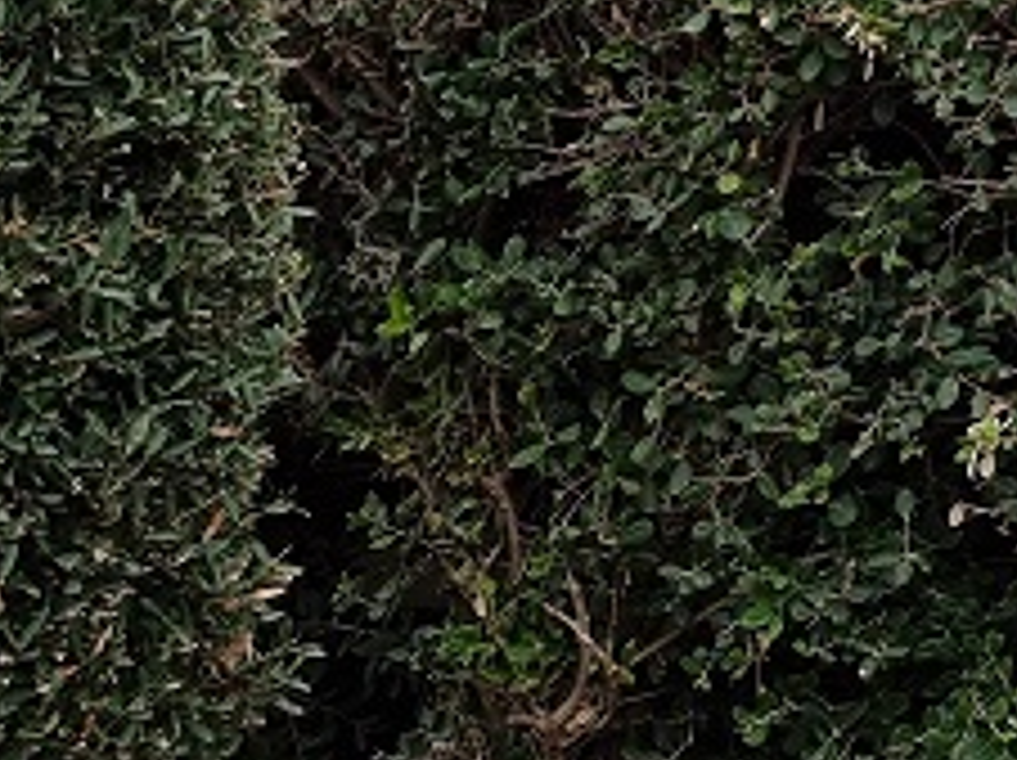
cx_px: 1706
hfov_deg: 18.9
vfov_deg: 15.5
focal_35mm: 85
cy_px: -499
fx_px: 2495
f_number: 1.8
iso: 50
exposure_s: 1/104
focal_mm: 6.7
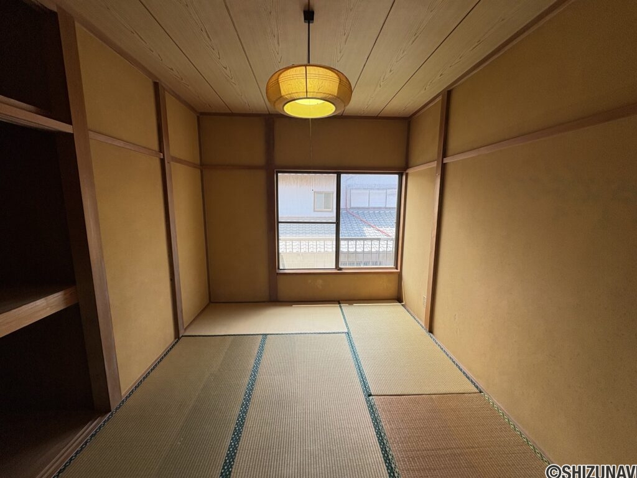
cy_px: 239
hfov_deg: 102.1
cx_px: 318
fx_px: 258
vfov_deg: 85.7
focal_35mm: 14
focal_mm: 2.22
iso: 40
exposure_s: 1/230
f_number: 2.2
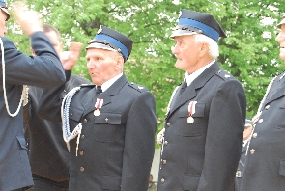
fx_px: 1109
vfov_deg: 9.8
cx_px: 112
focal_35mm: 140
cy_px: 150
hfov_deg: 14.6
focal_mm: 55
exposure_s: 1/30
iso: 400
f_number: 5.6
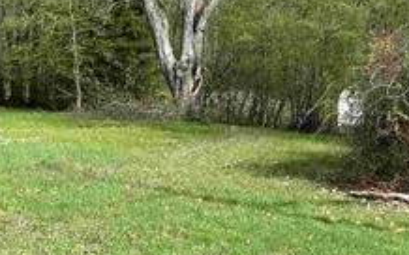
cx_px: 283
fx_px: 902
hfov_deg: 25.4
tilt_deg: -10.9
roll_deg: -1.1
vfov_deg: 15.8
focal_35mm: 81
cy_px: 262
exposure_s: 1/1372
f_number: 1.6
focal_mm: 5.1
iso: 50
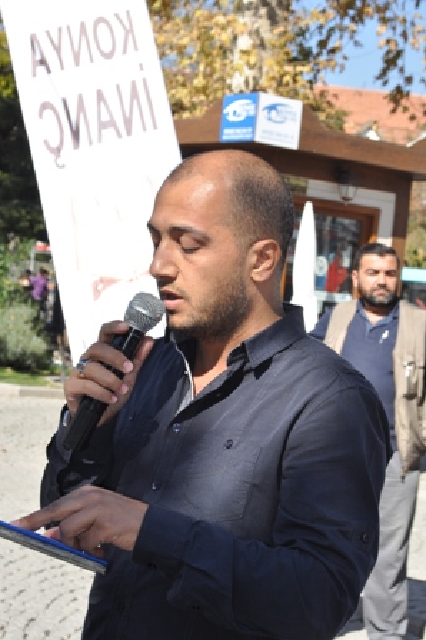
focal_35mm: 75
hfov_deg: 18.2
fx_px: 1333
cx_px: 213
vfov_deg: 27.0
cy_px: 320
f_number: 10
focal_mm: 50
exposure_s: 1/200
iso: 200
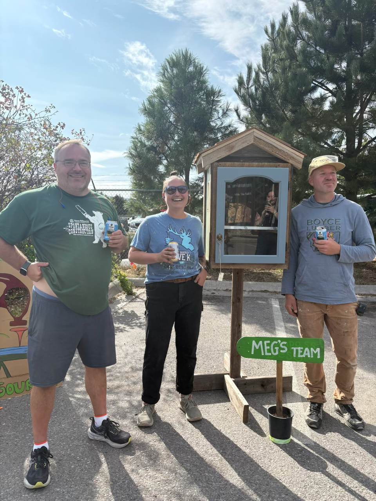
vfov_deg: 67.3
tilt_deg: -4.8
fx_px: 377
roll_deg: +1.3
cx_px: 188
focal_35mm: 26
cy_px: 250
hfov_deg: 53.1
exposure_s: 1/3448
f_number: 1.6
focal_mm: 5.96
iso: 64
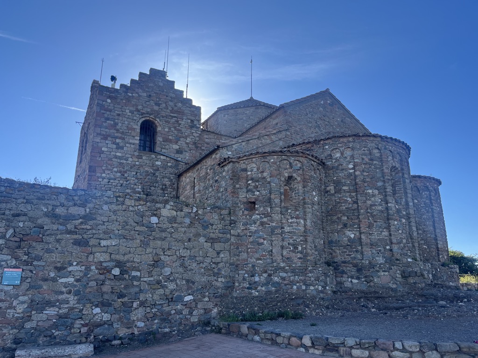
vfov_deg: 53.1
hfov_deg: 67.3
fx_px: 359
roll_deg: -0.5
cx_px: 239
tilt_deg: +16.8
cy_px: 179
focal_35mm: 26
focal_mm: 5.1
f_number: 1.6
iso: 50
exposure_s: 1/2179
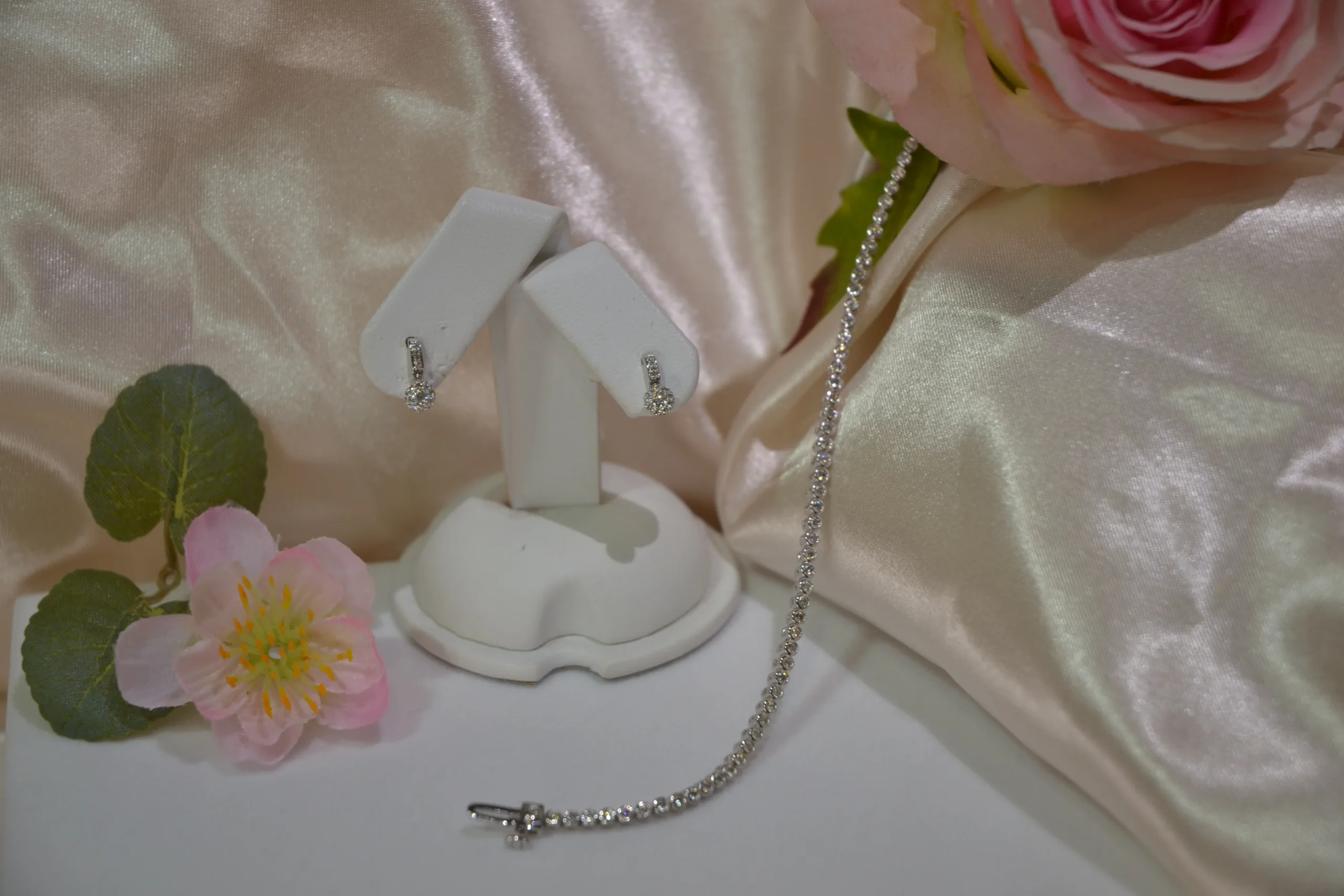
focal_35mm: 105
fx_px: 3920
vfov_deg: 13.0
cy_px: 448
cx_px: 672
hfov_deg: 19.5
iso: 200
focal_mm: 70
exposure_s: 1/125
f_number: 4.5
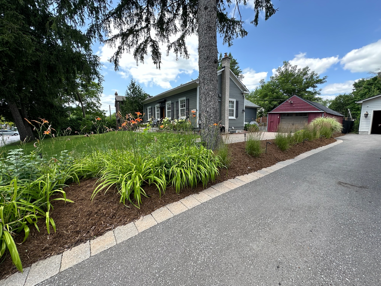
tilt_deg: -6.8
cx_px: 190
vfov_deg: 85.7
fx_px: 154
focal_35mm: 14
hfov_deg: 102.1
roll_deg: +0.2
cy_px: 143
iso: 40
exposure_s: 1/320
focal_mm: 2.22
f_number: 2.2
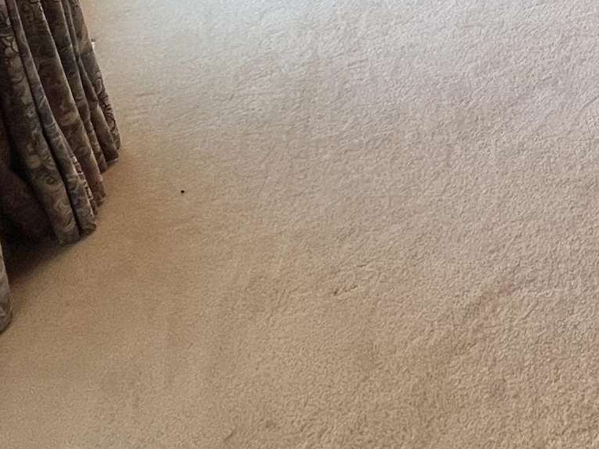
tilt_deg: -9.4
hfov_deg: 30.0
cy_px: -327
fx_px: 900
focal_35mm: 52
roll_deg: +0.2
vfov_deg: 20.8
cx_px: 762
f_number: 1.8
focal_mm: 1.57
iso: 32
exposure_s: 1/123
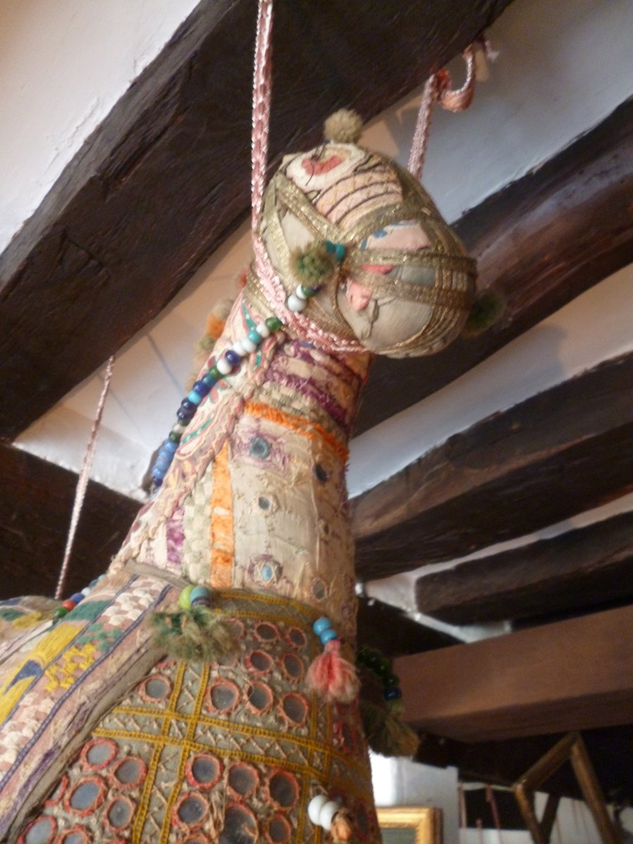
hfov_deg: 49.7
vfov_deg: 63.4
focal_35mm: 28
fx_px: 683
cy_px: 422
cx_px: 316
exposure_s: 1/8
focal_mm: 5
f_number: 3.1
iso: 400
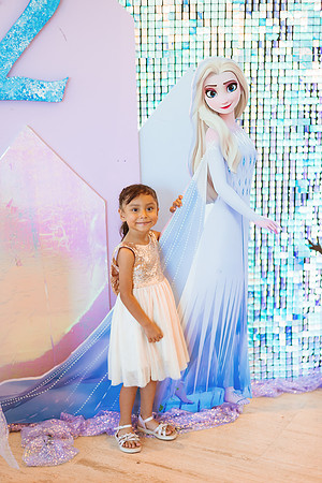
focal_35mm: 58
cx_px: 161
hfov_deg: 23.4
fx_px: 778
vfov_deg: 34.5
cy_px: 242
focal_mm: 58
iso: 640
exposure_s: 1/400
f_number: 1.4
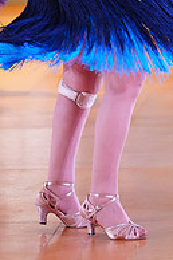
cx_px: 227
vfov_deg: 6.5
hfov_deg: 4.4
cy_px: -62
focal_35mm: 314
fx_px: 2267
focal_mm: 105
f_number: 2.8
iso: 5000
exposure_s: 1/320
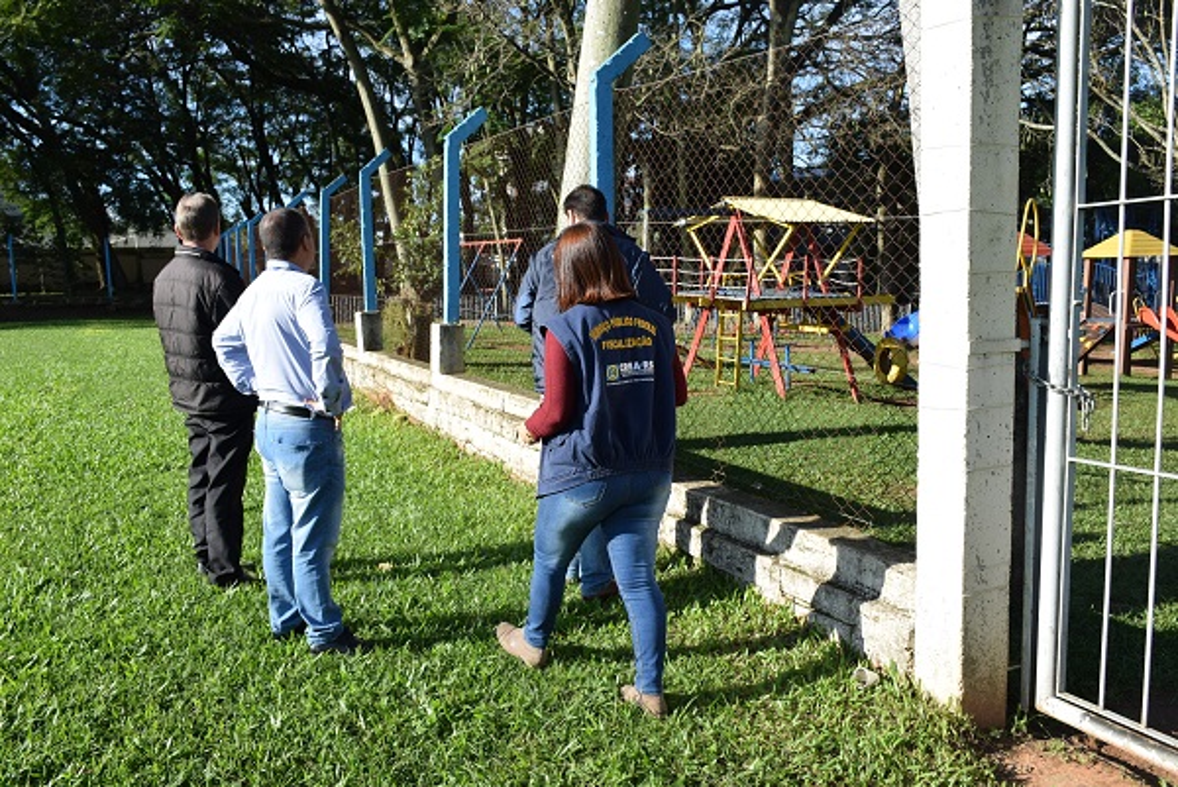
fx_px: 1081
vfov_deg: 40.0
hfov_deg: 57.2
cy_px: 394
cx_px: 589
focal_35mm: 33
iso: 200
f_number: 9
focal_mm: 22
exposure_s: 1/320
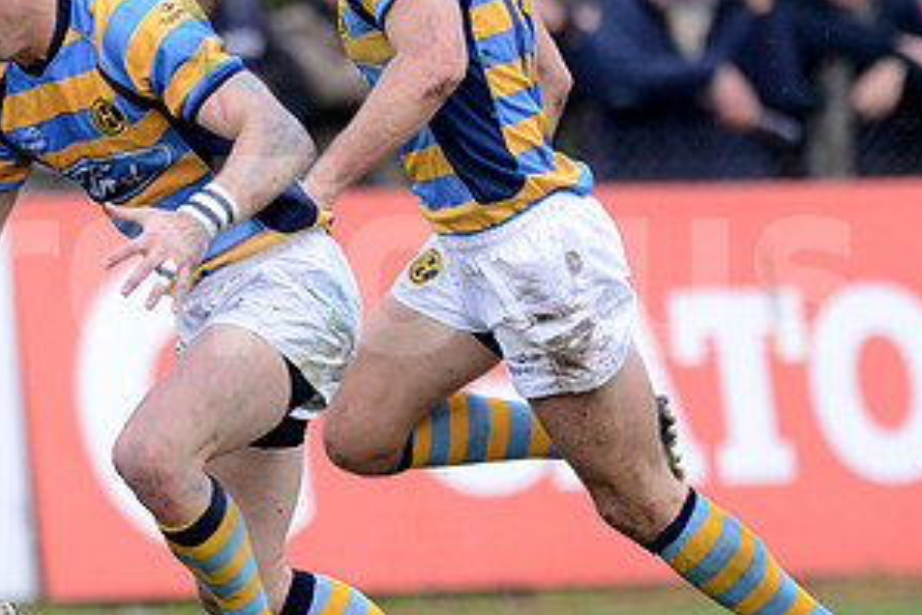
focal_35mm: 821
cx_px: 78
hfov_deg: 2.5
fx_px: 21025
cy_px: 250
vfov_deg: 1.7
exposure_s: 1/1000
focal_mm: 420
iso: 800
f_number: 4
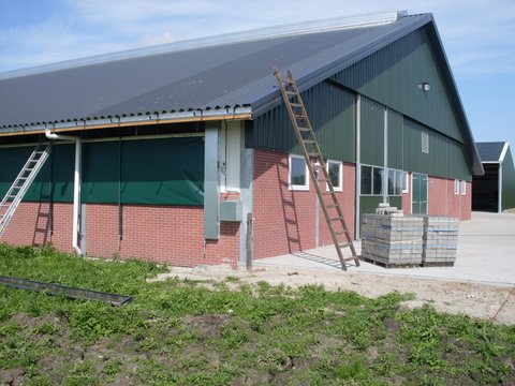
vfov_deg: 37.7
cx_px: 258
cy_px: 193
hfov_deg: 49.0
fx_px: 565
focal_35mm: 38
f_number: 8.4
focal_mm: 6.3
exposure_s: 1/180
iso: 80
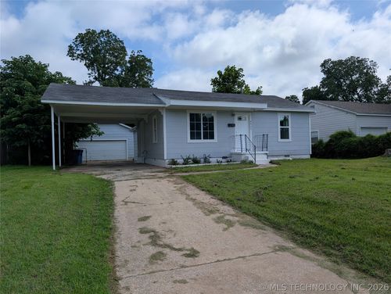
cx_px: 196
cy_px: 147
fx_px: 271
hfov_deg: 71.5
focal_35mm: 24
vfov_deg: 56.9
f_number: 1.68
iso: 22
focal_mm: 6.9
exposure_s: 1/1672
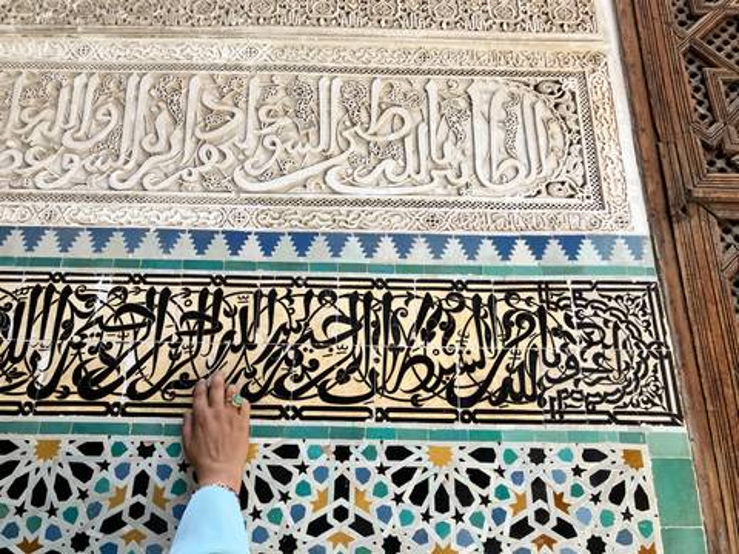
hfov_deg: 63.4
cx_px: 370
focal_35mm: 28
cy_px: 277
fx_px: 598
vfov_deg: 49.7
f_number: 1.8
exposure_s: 1/294
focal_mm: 3.99
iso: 32
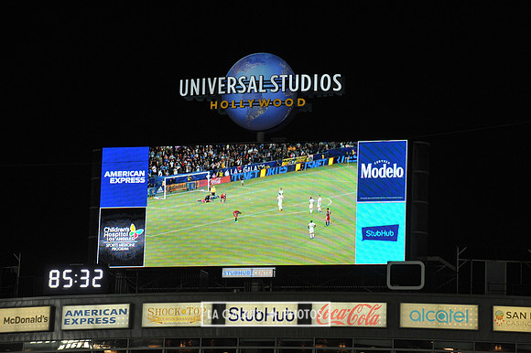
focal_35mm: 175
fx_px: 2580
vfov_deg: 7.8
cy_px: 176
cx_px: 266
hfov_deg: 11.8
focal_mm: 175
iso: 1600
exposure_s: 1/250
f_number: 8
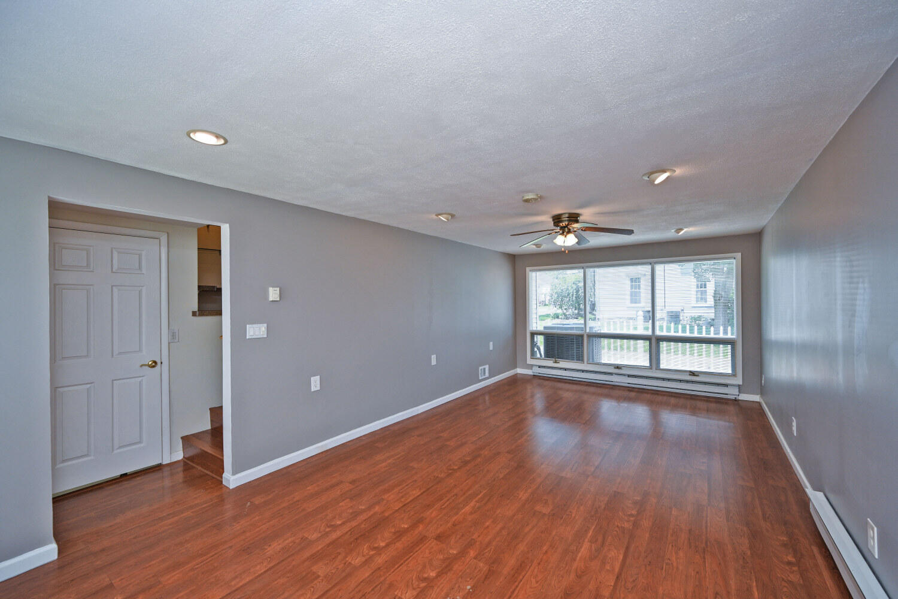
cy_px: 300
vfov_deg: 81.2
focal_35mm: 14
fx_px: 349
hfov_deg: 104.3
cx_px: 449
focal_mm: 14
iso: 200
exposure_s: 1/125
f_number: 5.6
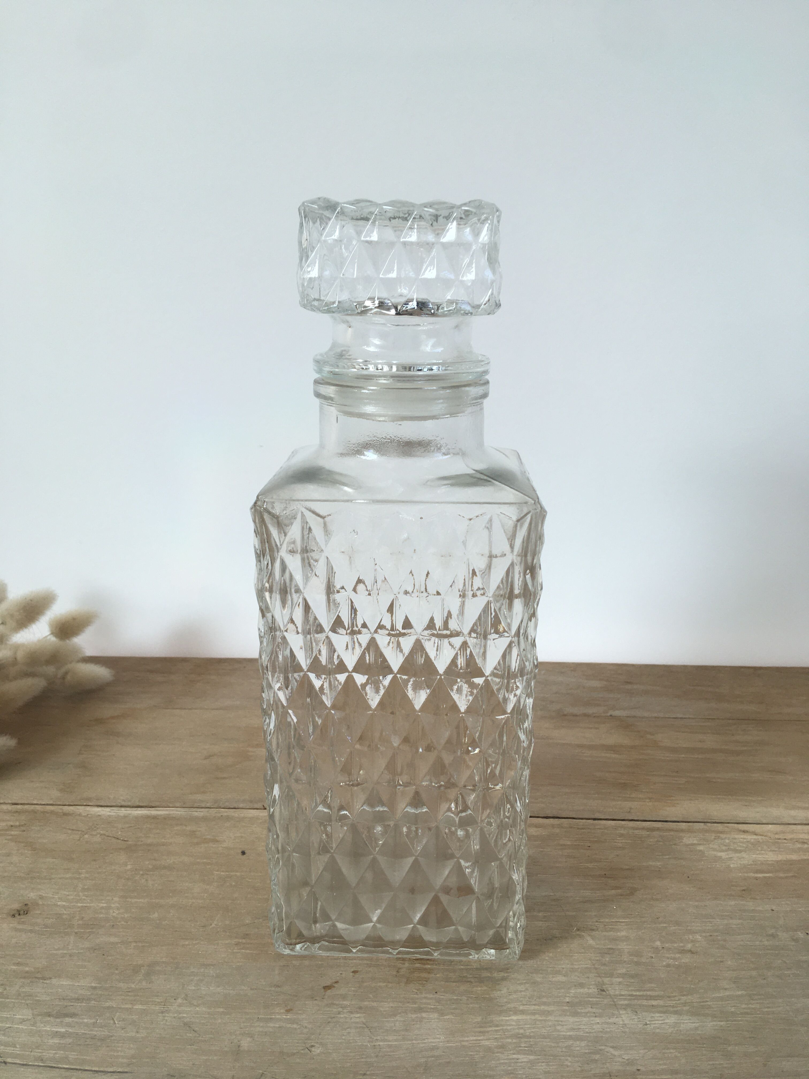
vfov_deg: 61.7
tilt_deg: -14.8
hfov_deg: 48.2
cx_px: 404
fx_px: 904
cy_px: 540
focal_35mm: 29
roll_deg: -0.8
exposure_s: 1/100
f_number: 2.2
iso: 32
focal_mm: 4.15
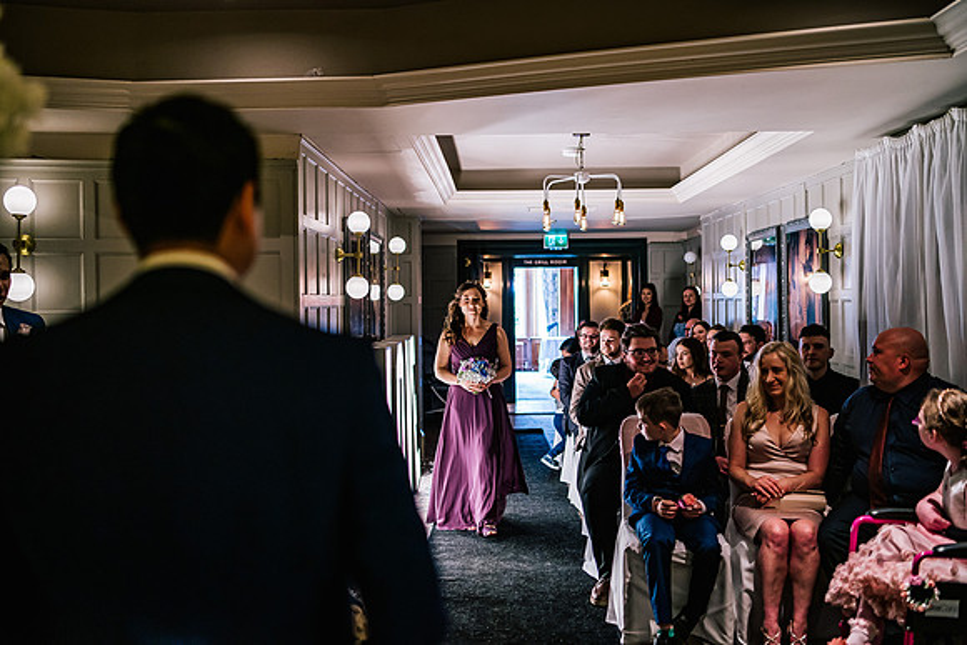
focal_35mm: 35
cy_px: 322
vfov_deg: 37.9
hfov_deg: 54.4
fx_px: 940
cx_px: 484
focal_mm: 35
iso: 1250
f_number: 1.6
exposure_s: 1/250
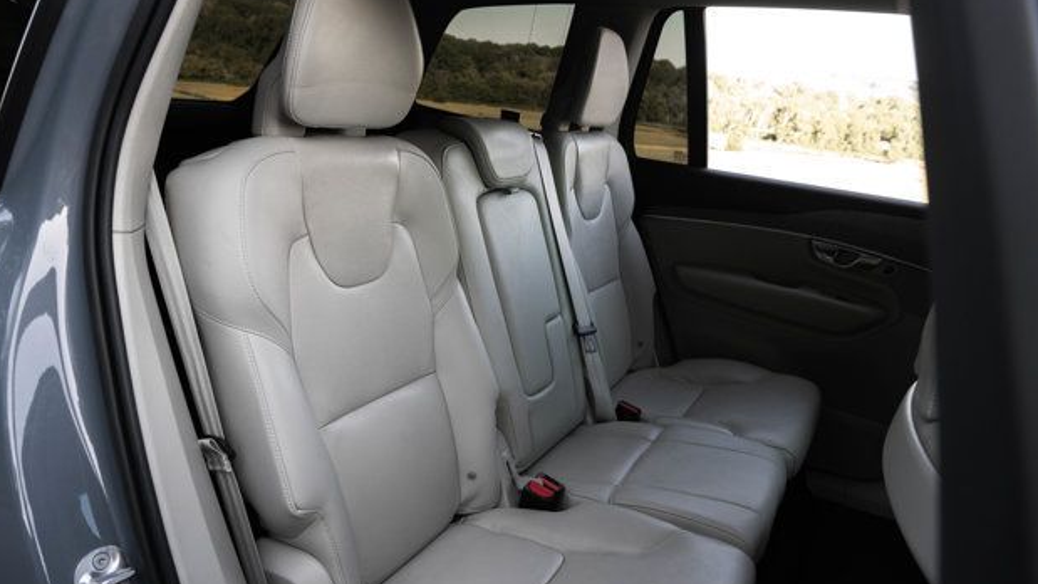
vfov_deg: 44.3
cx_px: 516
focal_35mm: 26
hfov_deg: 71.9
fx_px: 716
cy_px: 321
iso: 1000
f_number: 6.3
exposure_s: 1/200
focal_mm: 24
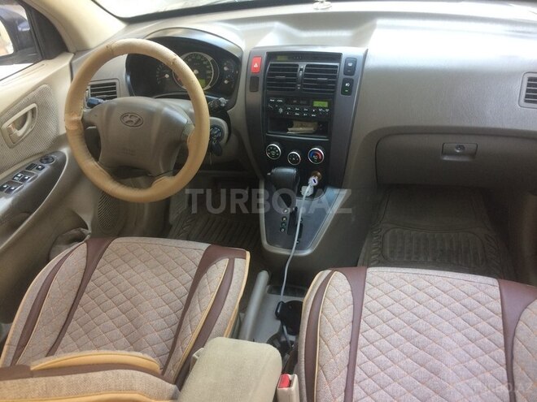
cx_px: 268
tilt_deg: -34.0
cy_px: 201
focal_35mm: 29
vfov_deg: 48.2
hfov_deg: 61.7
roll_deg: +5.7
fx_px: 450
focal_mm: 4.15
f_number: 2.2
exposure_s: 1/33
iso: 50
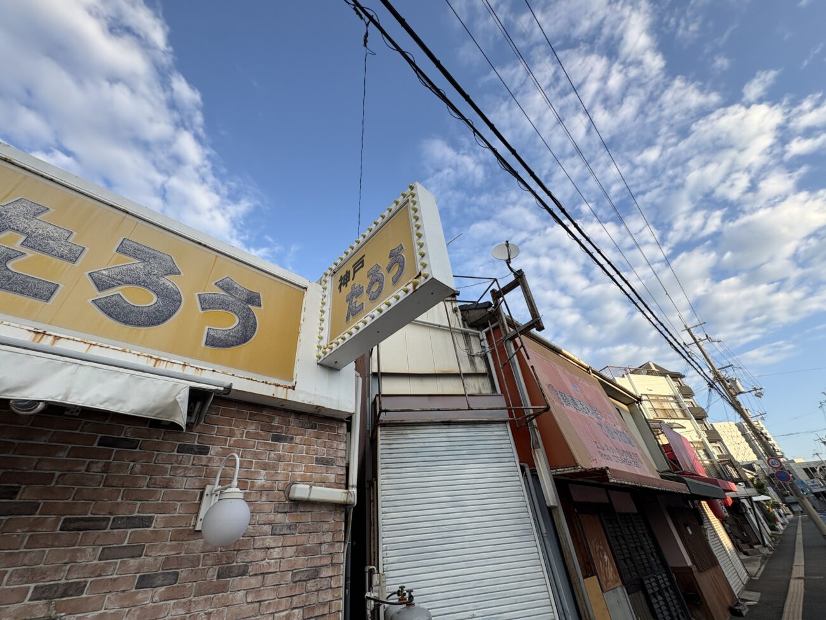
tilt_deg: +34.6
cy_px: 310
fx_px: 334
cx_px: 413
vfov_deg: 85.7
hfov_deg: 102.1
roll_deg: +6.0
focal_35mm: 14
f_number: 2.2
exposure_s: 1/615
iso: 40
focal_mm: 2.22
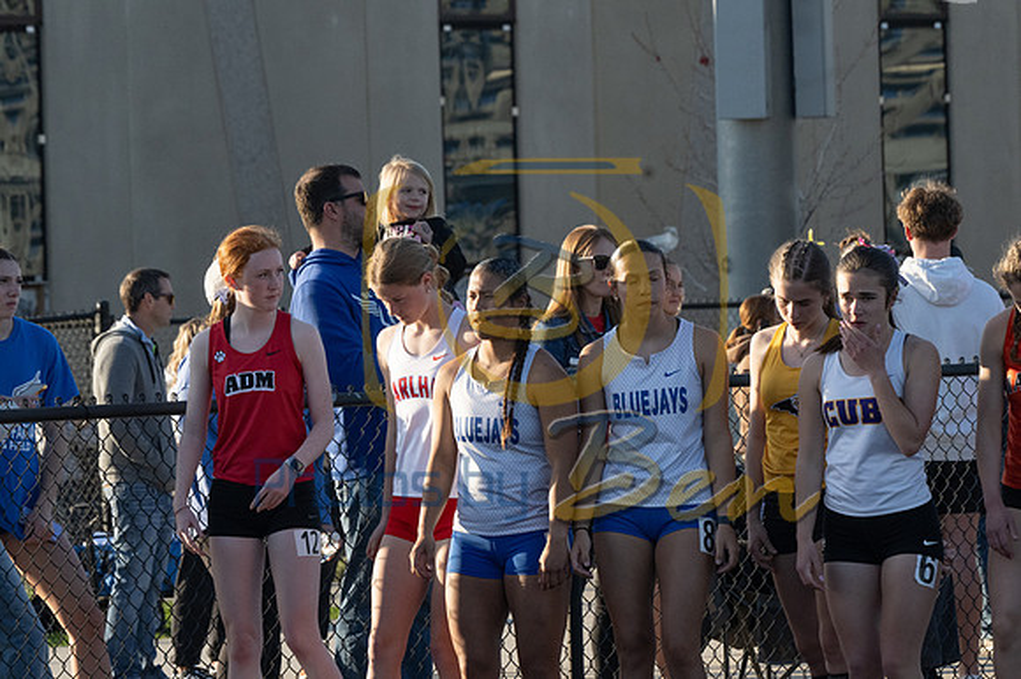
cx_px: 510
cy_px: 340
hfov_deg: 8.1
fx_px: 7228
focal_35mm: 255
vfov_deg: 5.4
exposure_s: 1/1000
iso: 1000
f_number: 10
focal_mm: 170
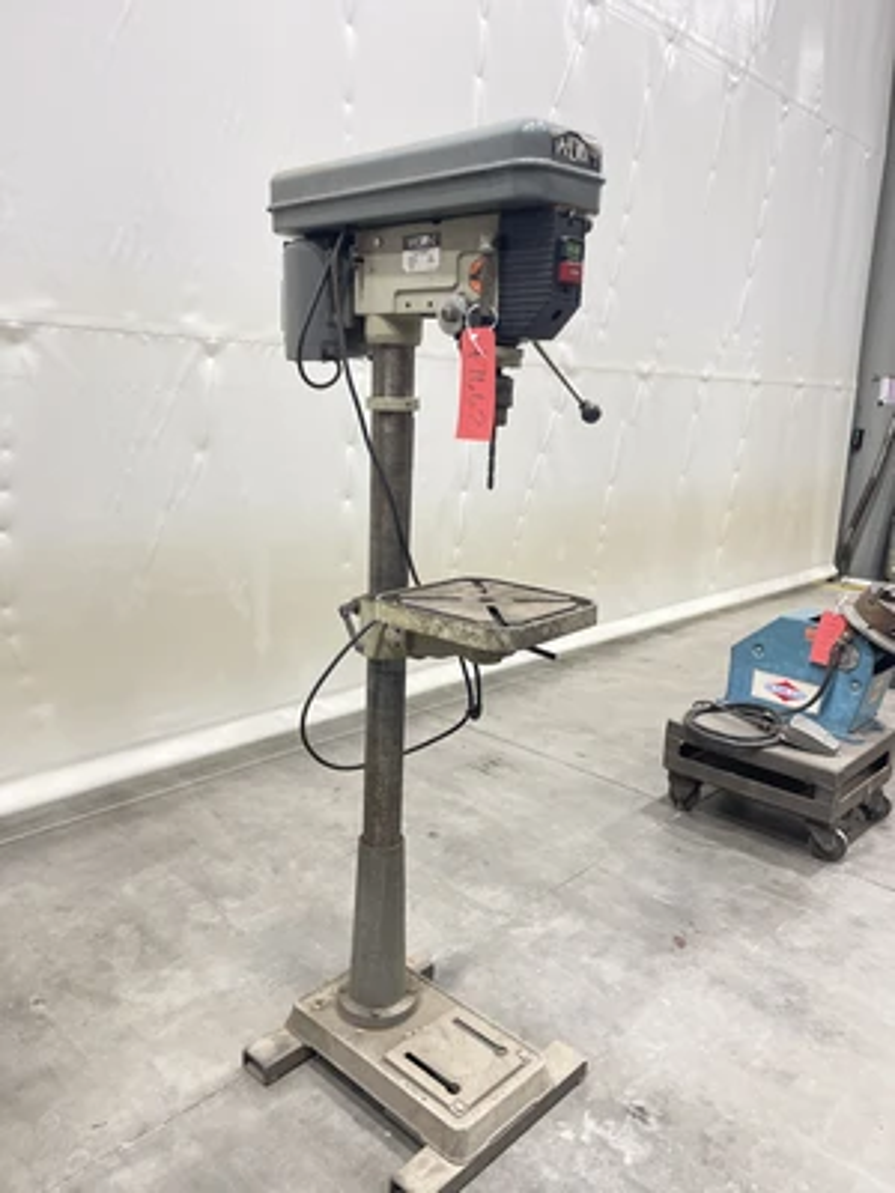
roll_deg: -2.1
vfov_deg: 69.4
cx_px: 448
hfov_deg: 54.9
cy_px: 596
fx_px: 862
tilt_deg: -11.1
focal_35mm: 25
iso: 400
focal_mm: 5.1
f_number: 1.6
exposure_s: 1/40
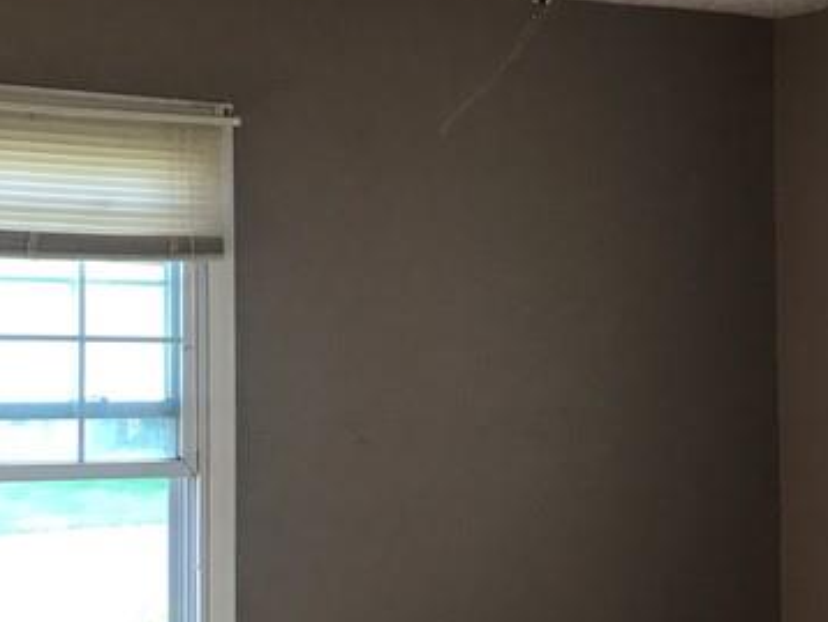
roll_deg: +0.3
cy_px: 370
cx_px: 400
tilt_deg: +0.8
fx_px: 1915
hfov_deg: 24.4
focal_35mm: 80
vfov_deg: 18.4
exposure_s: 1/30
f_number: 1.8
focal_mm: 3.99
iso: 40
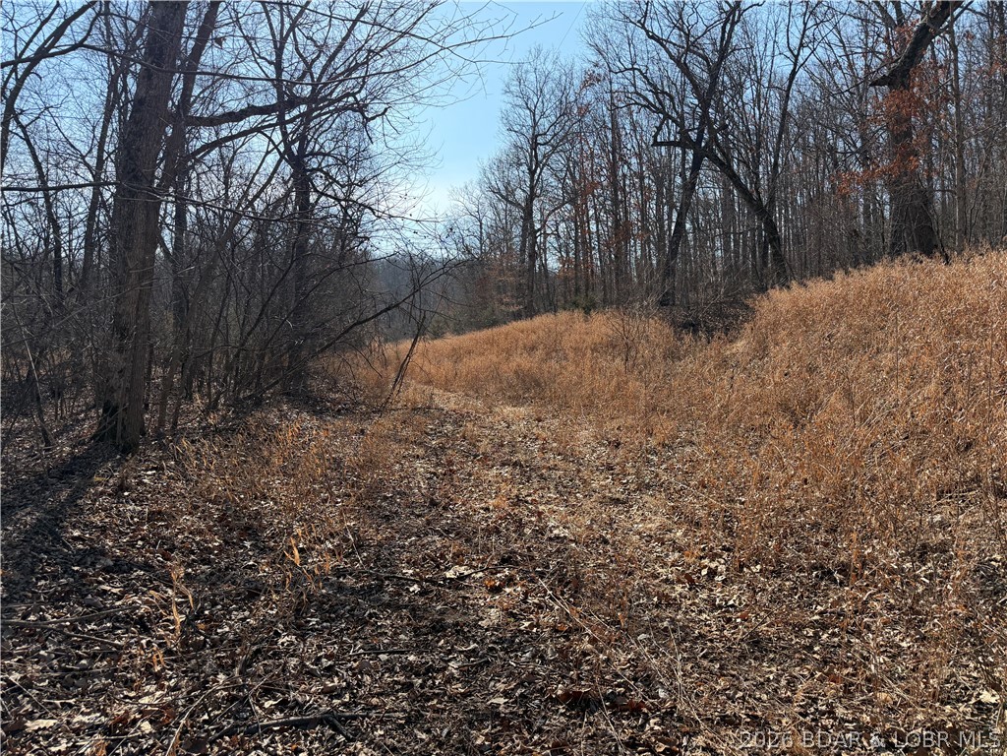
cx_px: 504
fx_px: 698
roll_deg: +1.0
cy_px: 378
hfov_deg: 71.6
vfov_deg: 56.8
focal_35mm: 24
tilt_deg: -2.3
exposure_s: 1/3953
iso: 100
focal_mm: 6.76
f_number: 1.78
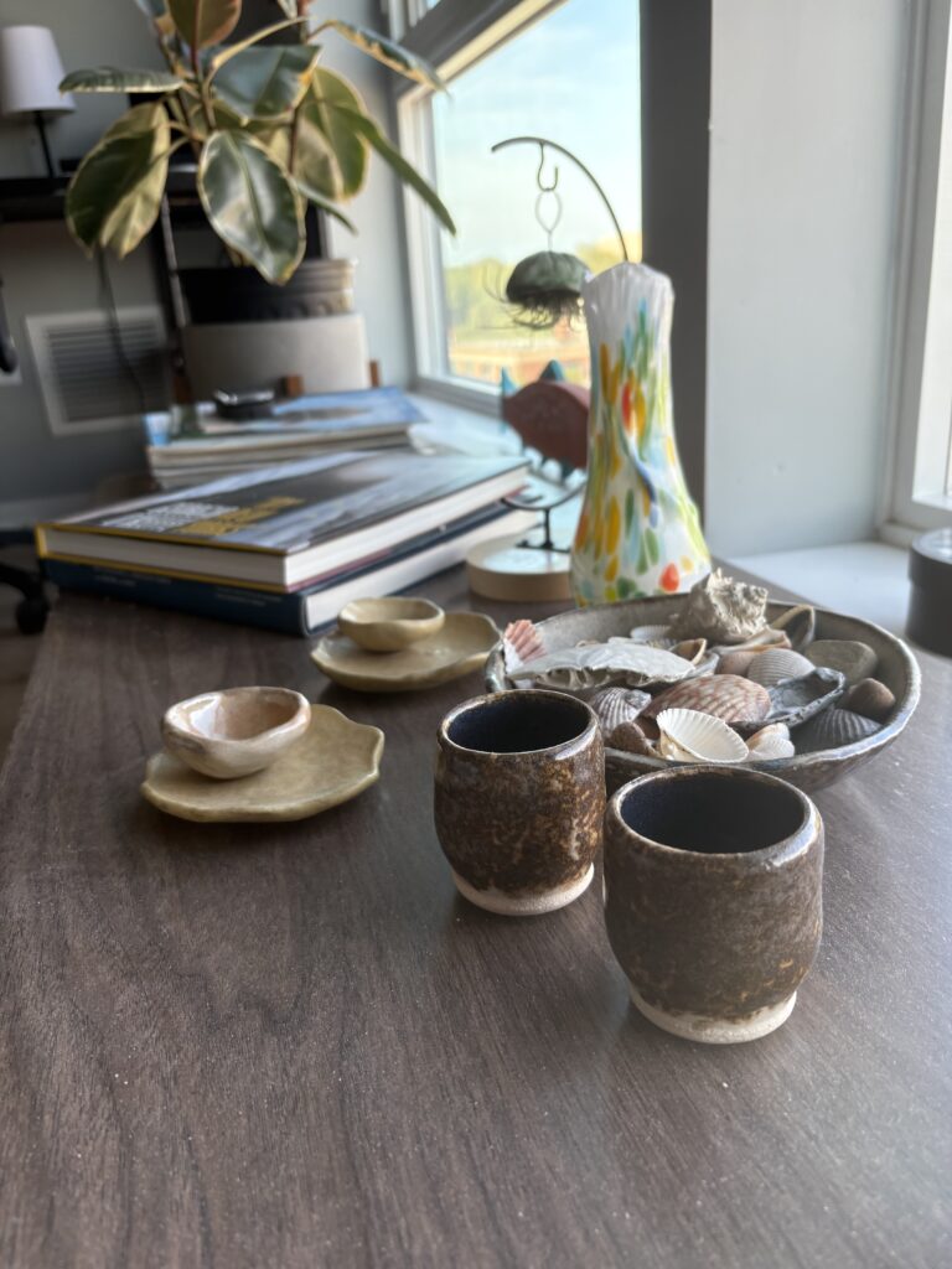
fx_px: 953
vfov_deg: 67.3
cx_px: 476
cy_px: 634
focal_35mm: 26
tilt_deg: -18.7
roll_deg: +3.1
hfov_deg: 53.1
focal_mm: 5.96
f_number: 1.6
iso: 80
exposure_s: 1/238
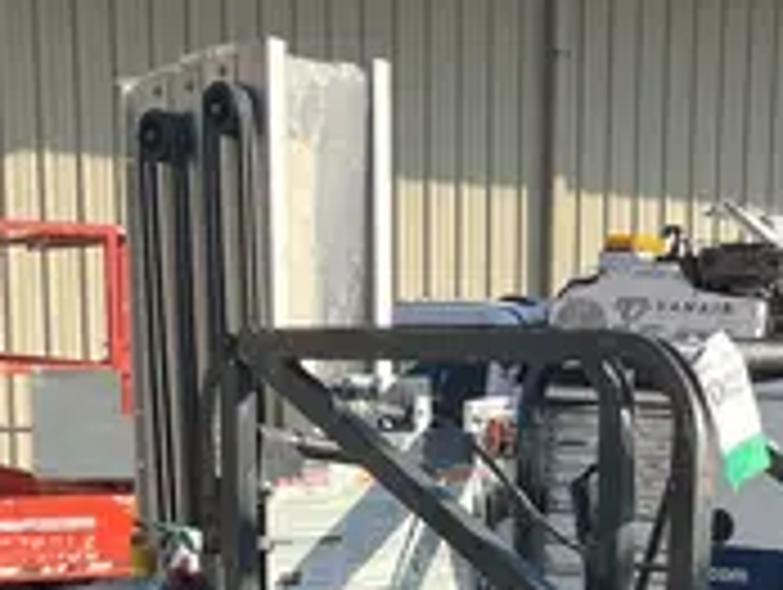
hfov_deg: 23.8
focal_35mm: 82
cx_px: 468
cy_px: 813
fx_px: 1857
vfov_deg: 16.8
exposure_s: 1/1517
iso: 50
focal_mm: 5.1
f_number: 1.6
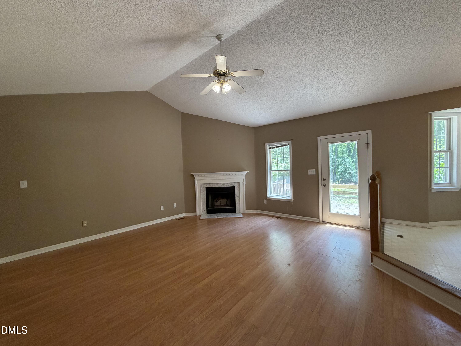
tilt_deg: -1.4
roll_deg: +2.0
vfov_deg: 85.7
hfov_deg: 102.1
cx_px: 230
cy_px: 173
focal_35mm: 14
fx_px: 186
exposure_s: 1/60
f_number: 2.2
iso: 200
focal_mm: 2.22
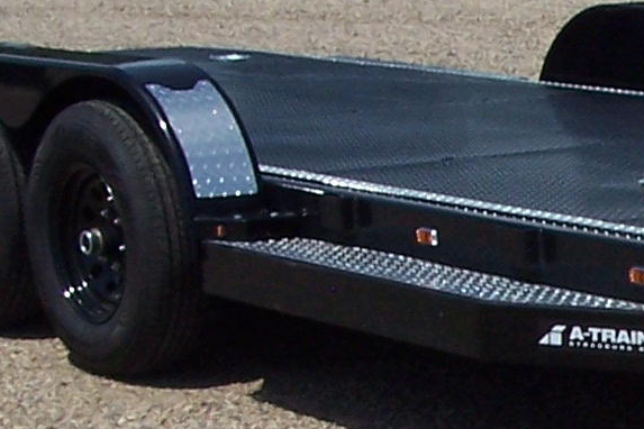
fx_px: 2844
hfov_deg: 12.4
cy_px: 533
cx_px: 891
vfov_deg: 8.5
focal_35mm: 159
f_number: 5.6
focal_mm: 6.3
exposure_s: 1/750
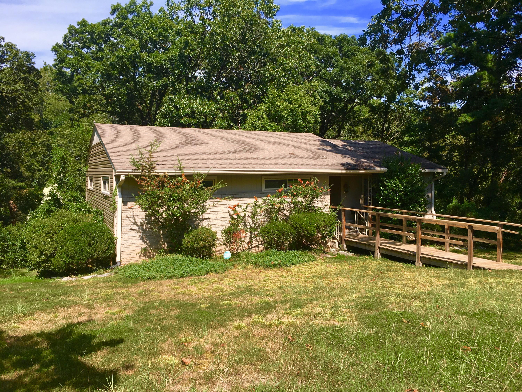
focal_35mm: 29
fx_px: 437
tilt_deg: -3.0
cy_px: 196
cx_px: 261
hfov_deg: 61.7
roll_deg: +0.8
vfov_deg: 48.2
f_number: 2.2
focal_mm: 4.15
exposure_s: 1/1282
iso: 25
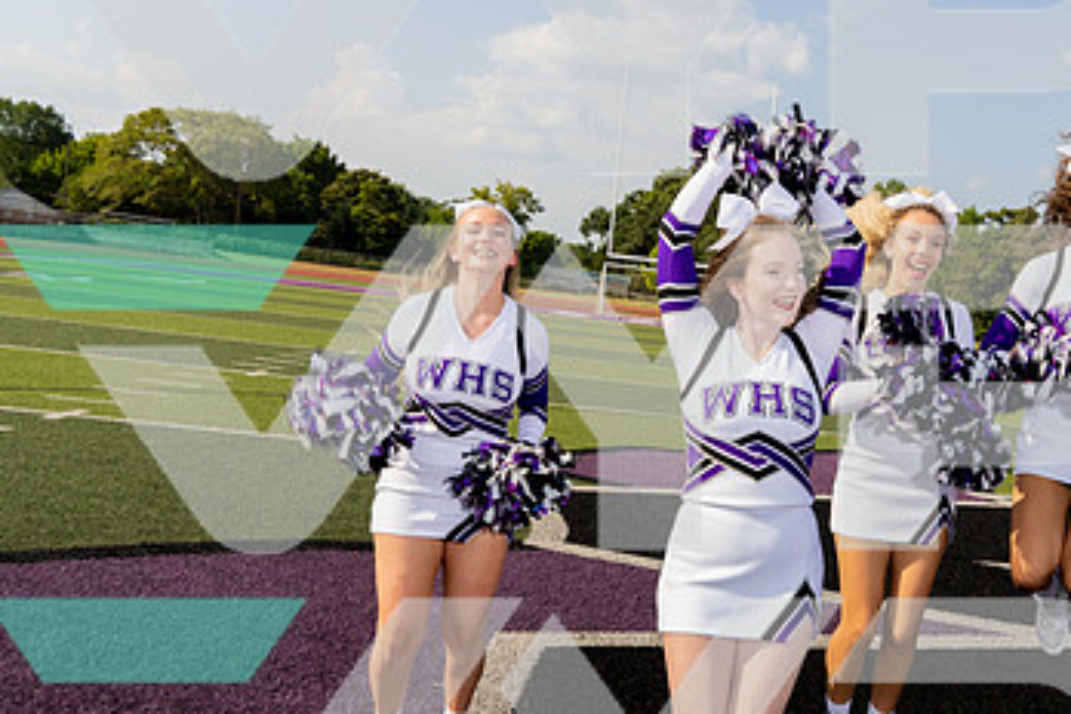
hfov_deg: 47.0
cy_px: 389
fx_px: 1190
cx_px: 779
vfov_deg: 33.4
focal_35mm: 40
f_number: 7.1
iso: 100
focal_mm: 24
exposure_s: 1/250
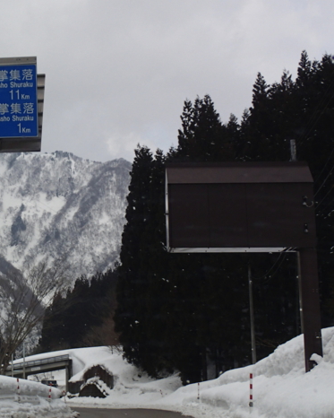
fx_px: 889
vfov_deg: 26.4
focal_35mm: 72
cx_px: 28
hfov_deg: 20.8
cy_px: 201
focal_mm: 7.86
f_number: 4
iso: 100
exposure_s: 1/500
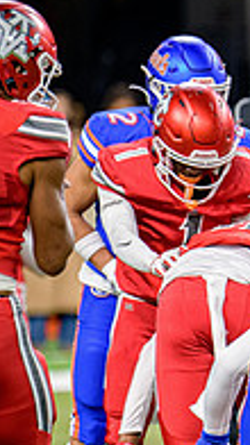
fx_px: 9149
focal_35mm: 775
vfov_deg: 2.8
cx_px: 580
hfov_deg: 1.6
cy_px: 351
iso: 1250
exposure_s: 1/400
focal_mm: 250
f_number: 2.8
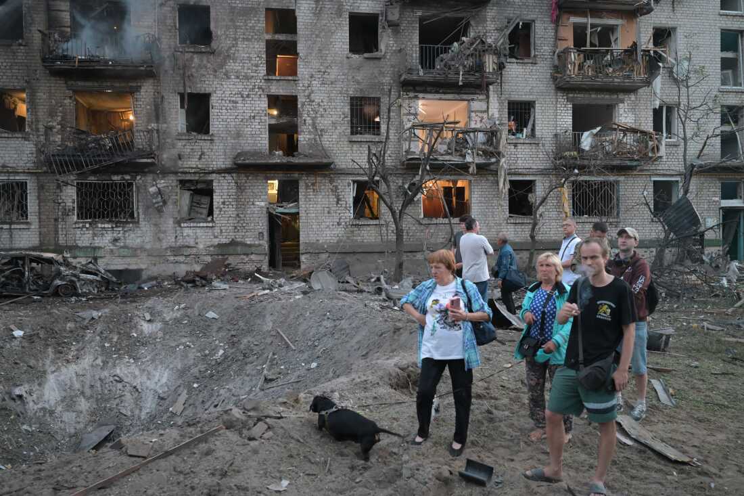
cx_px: 372
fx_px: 723
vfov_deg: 37.8
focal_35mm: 35
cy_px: 248
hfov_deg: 54.4
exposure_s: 1/125
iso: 6400
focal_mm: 35
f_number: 4
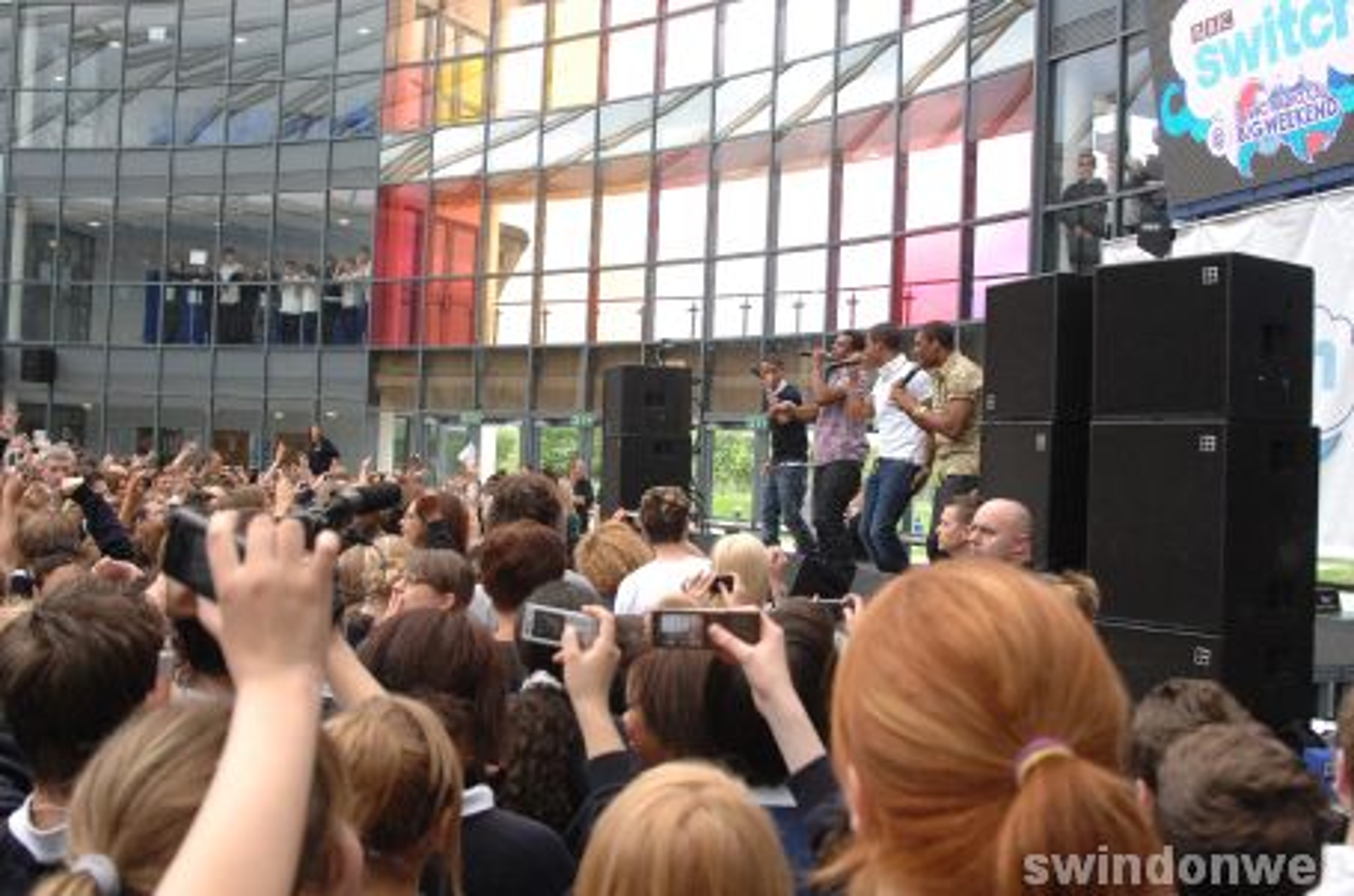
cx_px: 677
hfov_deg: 53.2
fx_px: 1351
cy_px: 448
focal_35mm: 36
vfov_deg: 36.7
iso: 800
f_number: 5
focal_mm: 24
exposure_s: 1/500
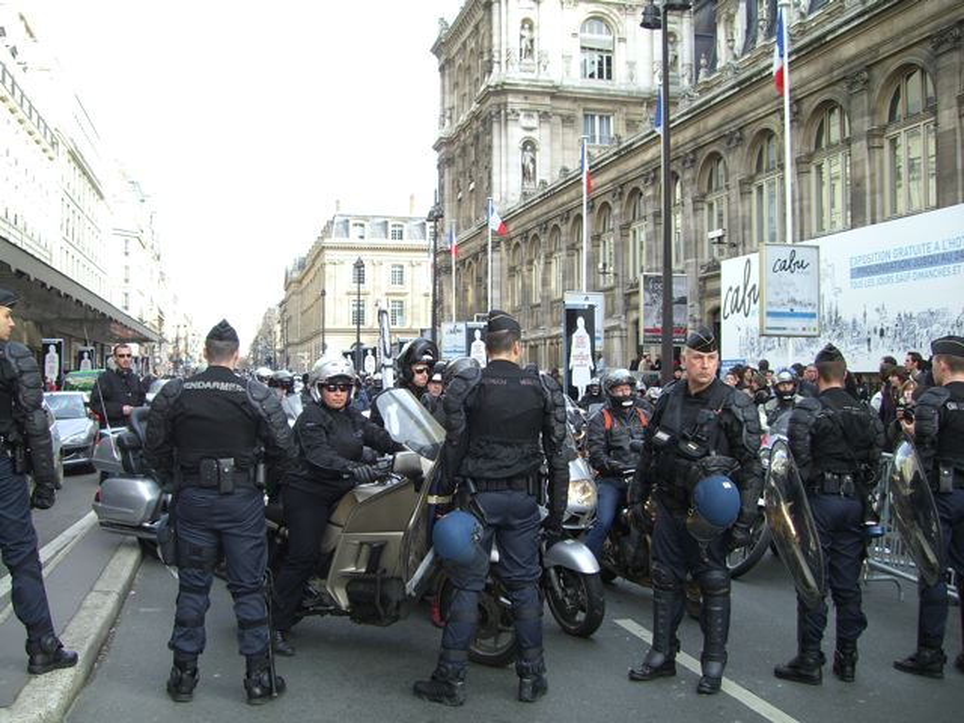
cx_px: 482
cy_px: 362
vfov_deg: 37.7
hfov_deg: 49.0
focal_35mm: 38
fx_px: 1058
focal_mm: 6.2
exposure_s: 1/160
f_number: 2.7
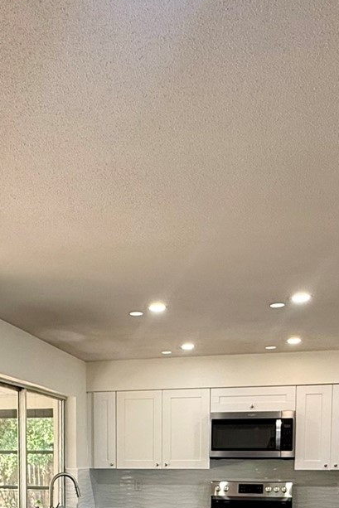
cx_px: 105
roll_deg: +2.6
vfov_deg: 44.3
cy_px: 491
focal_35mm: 38
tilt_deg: -2.8
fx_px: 536
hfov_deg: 34.6
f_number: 2.2
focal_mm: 2.22
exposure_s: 1/120
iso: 125
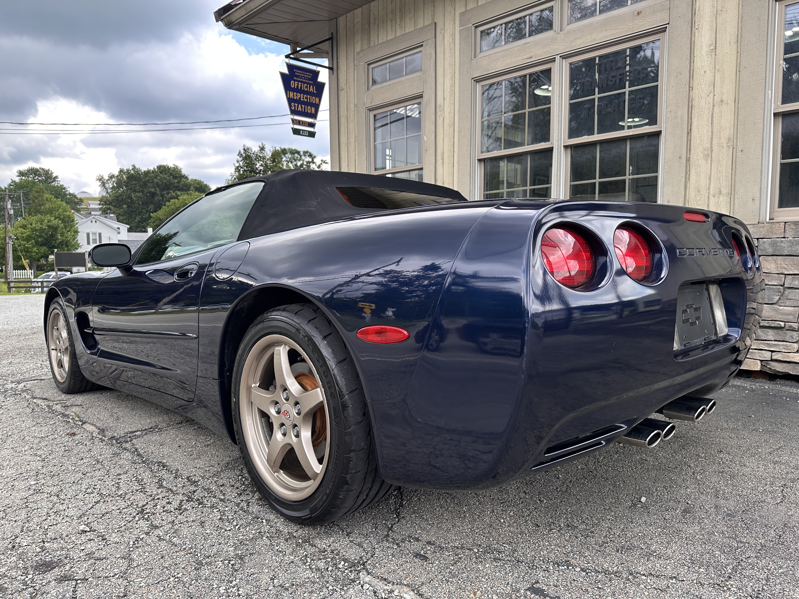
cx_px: 400
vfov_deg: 56.8
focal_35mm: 24
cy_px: 300
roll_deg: +0.2
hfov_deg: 71.6
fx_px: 554
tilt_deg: -5.3
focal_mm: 6.86
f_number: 1.78
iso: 80
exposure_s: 1/642
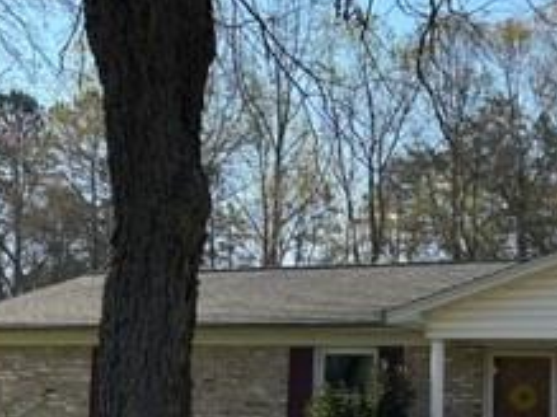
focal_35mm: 76
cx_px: 290
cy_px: 297
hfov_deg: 25.7
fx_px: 1222
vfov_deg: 19.3
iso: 50
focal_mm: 5.7
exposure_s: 1/3077
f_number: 1.5
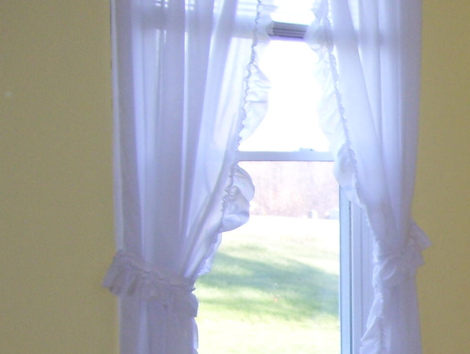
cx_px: 675
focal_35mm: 112
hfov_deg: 16.2
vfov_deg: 13.0
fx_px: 1523
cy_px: 387
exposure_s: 1/60
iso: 80
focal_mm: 6
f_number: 2.7
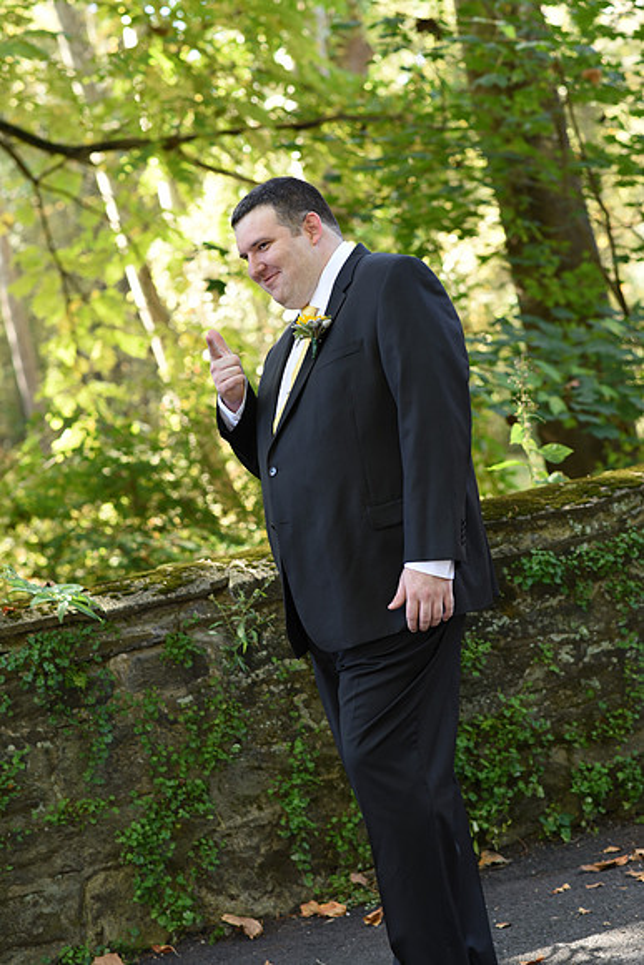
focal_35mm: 85
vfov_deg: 23.9
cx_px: 322
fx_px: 2279
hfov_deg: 16.1
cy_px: 482
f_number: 4
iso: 500
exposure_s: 1/200
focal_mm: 85
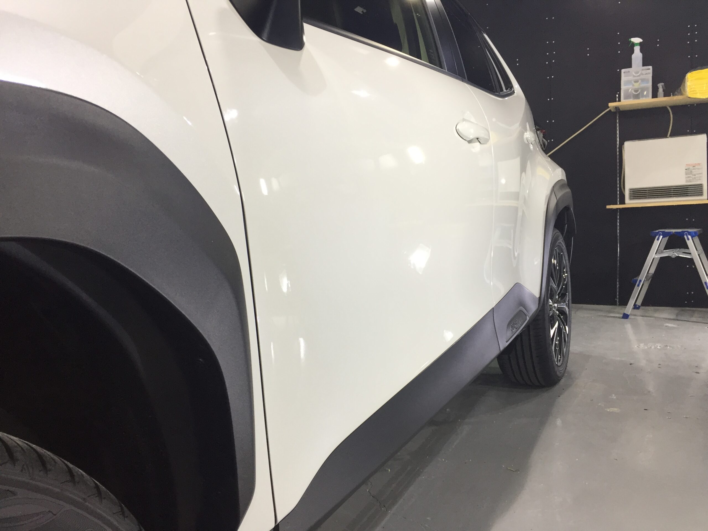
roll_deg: +1.0
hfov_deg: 61.7
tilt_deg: -4.4
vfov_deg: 48.2
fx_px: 593
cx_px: 354
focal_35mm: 29
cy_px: 266
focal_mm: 4.15
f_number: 2.2
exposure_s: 1/40
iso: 32
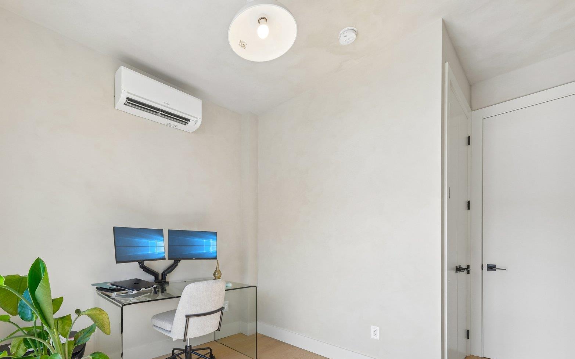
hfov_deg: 97.2
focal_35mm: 16
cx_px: 247
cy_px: 243
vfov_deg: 69.0
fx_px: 251
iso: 200
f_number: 8
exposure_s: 1/50
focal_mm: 8
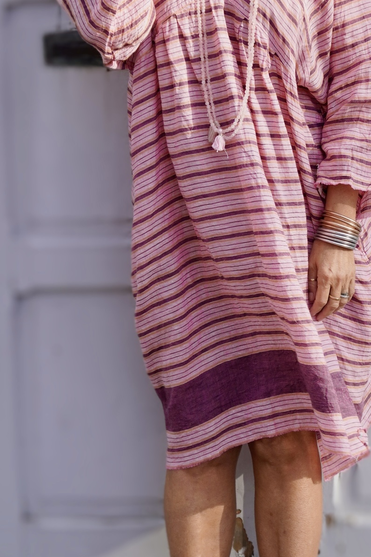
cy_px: 270
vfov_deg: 21.9
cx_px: 256
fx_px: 1439
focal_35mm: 93
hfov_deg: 14.7
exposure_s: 1/320
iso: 100
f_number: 5
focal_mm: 29
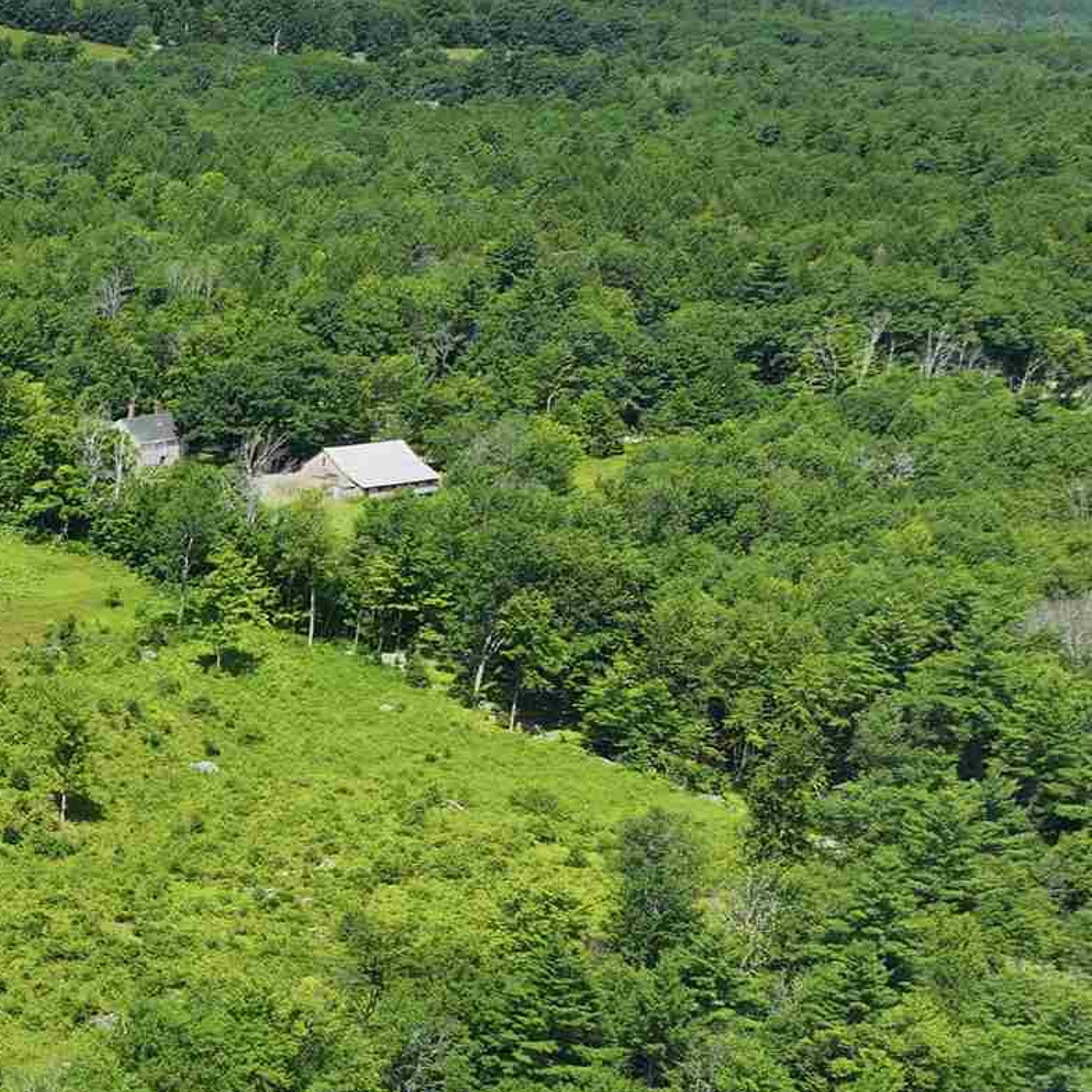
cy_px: 931
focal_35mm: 83
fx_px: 2962
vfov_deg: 20.6
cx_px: -622
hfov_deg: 18.2
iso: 100
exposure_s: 1/1600
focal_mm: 12.29
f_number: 2.8
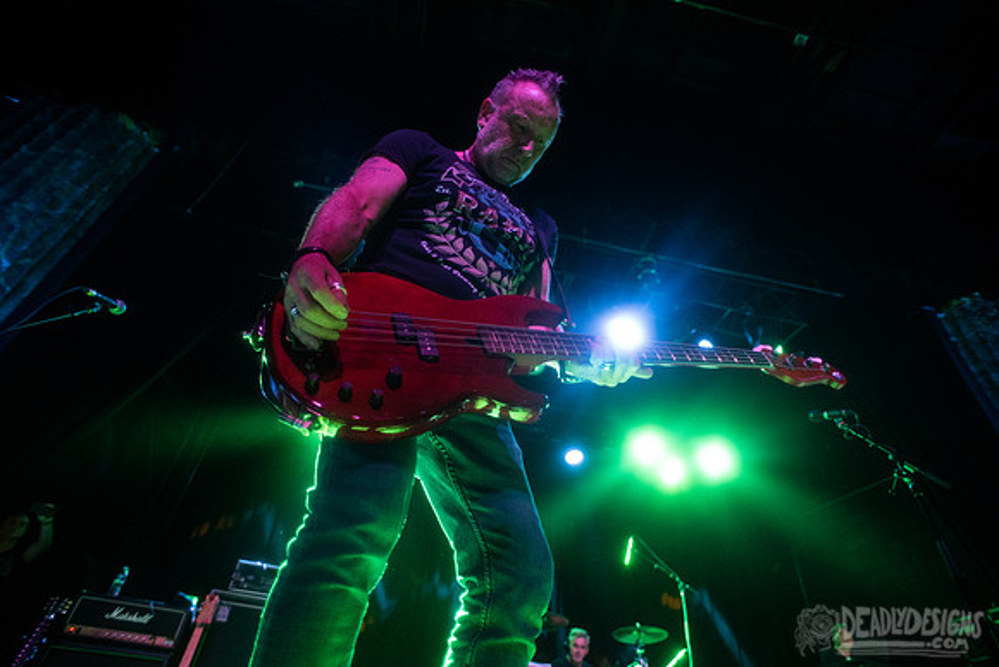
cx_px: 500
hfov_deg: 84.0
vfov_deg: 62.0
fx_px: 555
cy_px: 334
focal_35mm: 20
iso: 3200
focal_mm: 20
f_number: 3.2
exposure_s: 1/80
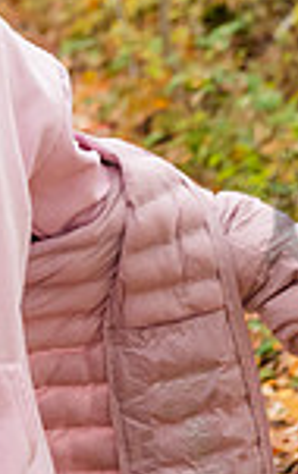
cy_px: -2
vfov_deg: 6.8
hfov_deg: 4.3
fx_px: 3970
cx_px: -176
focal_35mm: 307
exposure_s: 1/320
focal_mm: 69
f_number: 4
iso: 4000
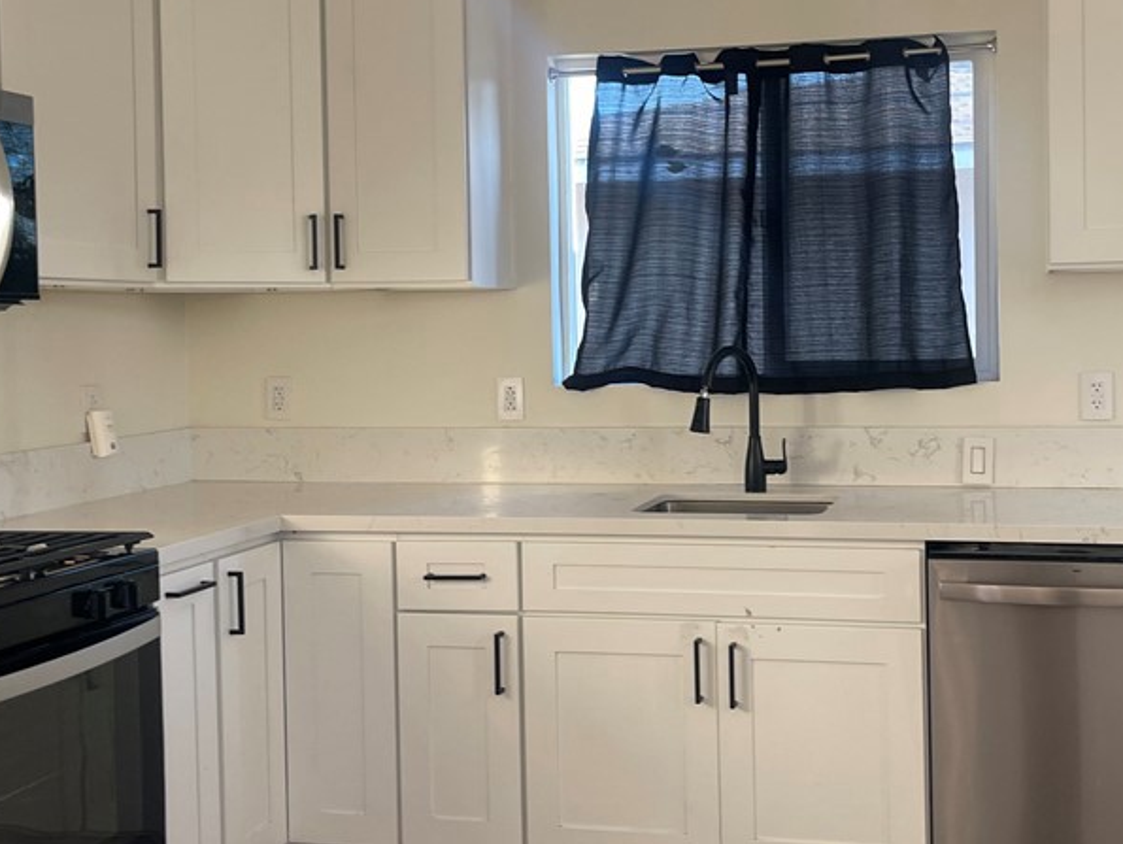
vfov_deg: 33.6
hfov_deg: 43.3
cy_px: 363
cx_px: 729
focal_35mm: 43
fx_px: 1396
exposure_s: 1/60
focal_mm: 5.1
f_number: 1.6
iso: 100
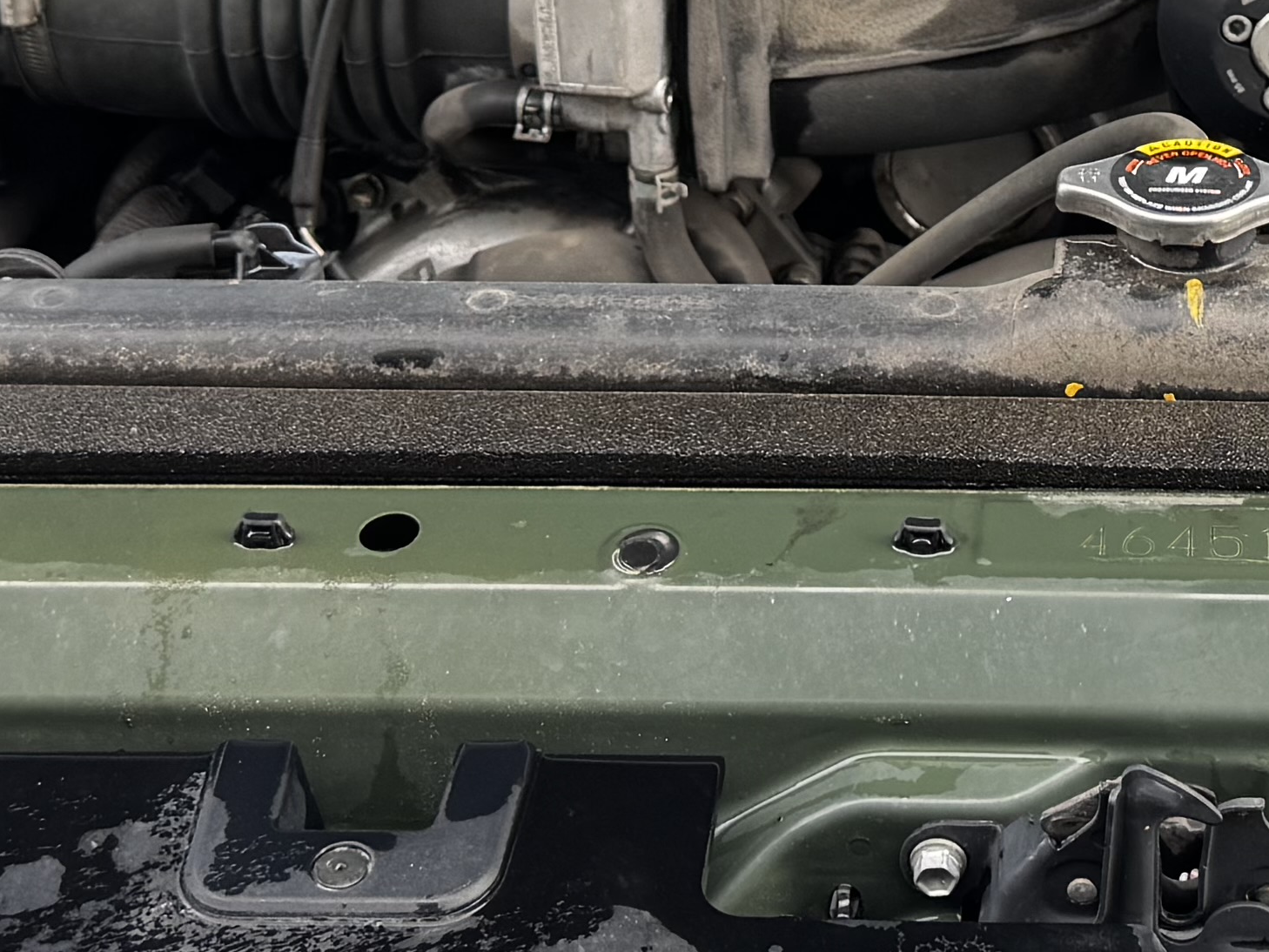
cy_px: -205
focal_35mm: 94
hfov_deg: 20.5
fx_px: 3447
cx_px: 1106
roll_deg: +0.9
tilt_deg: -32.5
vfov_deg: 15.2
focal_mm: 6.76
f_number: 1.78
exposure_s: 1/141
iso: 64
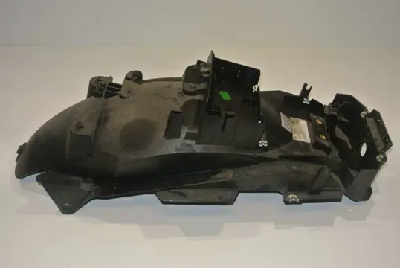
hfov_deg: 44.5
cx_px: 200
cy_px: 134
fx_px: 489
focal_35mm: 44
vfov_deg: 30.6
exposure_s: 1/60
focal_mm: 16.3
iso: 200
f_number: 4.2
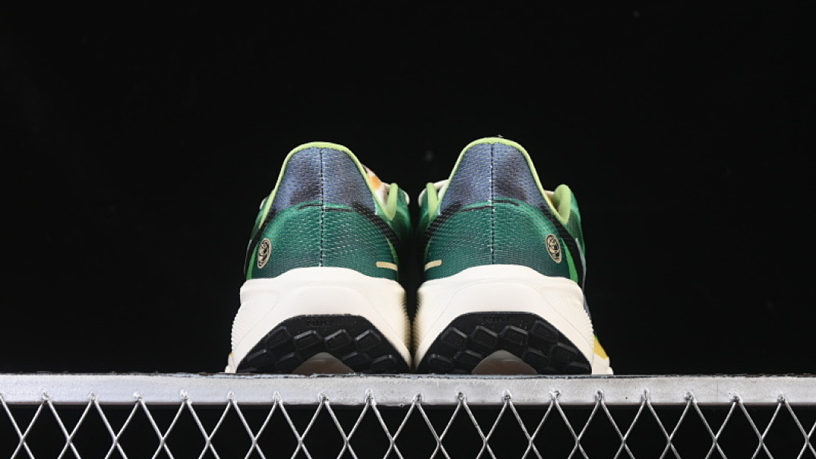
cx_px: 407
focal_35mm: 79
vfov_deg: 15.3
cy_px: 204
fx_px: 1709
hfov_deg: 26.9
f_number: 6.3
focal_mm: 50
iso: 160
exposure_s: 1/60
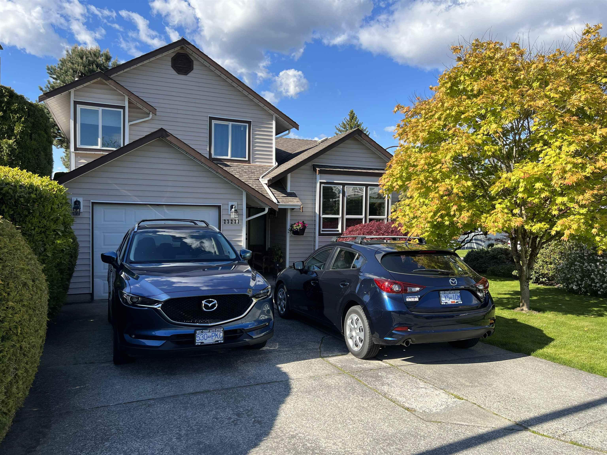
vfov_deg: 53.1
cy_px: 228
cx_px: 304
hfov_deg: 67.3
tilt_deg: -2.8
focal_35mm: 26
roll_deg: -1.7
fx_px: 456
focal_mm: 5.7
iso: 50
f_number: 1.5
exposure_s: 1/2045
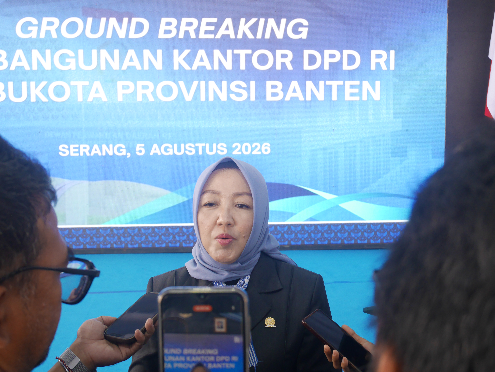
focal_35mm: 48
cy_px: 186
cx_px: 248
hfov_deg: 39.6
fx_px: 687
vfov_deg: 30.3
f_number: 5
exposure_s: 1/60
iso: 640
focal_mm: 24
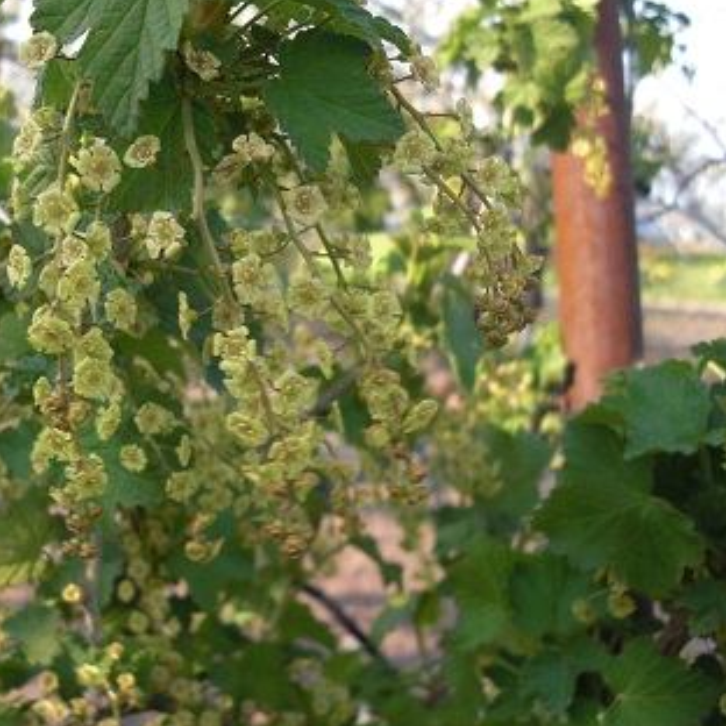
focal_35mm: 47
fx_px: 1115
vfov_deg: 36.1
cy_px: 351
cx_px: 192
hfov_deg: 35.4
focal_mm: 6.3
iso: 50
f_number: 2.8
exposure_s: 1/160
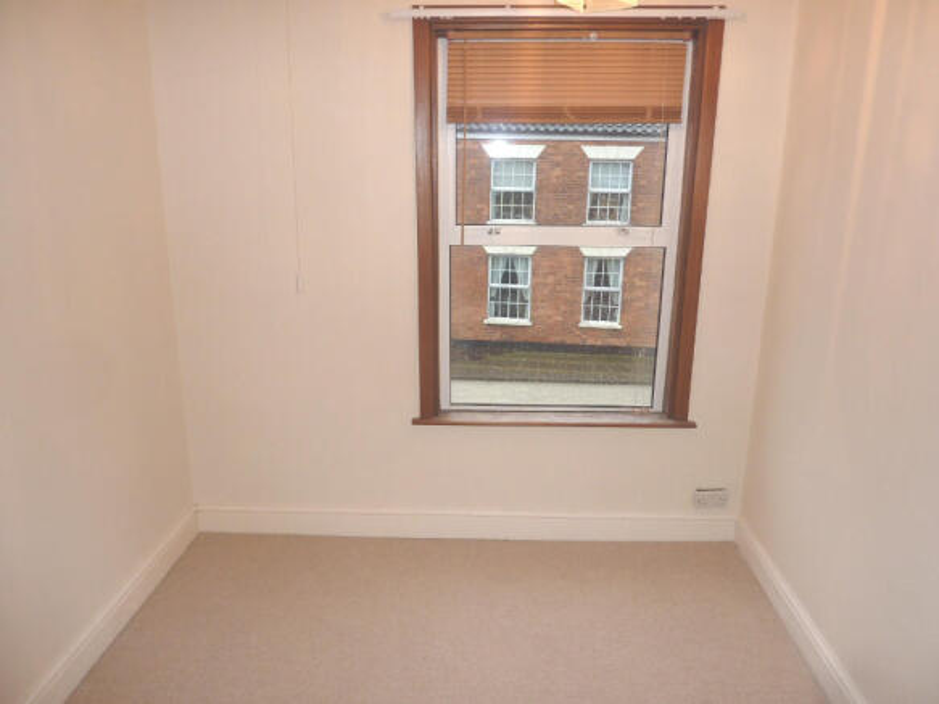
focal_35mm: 25
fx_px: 678
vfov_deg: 54.9
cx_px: 470
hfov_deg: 69.4
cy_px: 352
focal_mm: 4.1
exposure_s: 1/30
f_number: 3.3
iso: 100
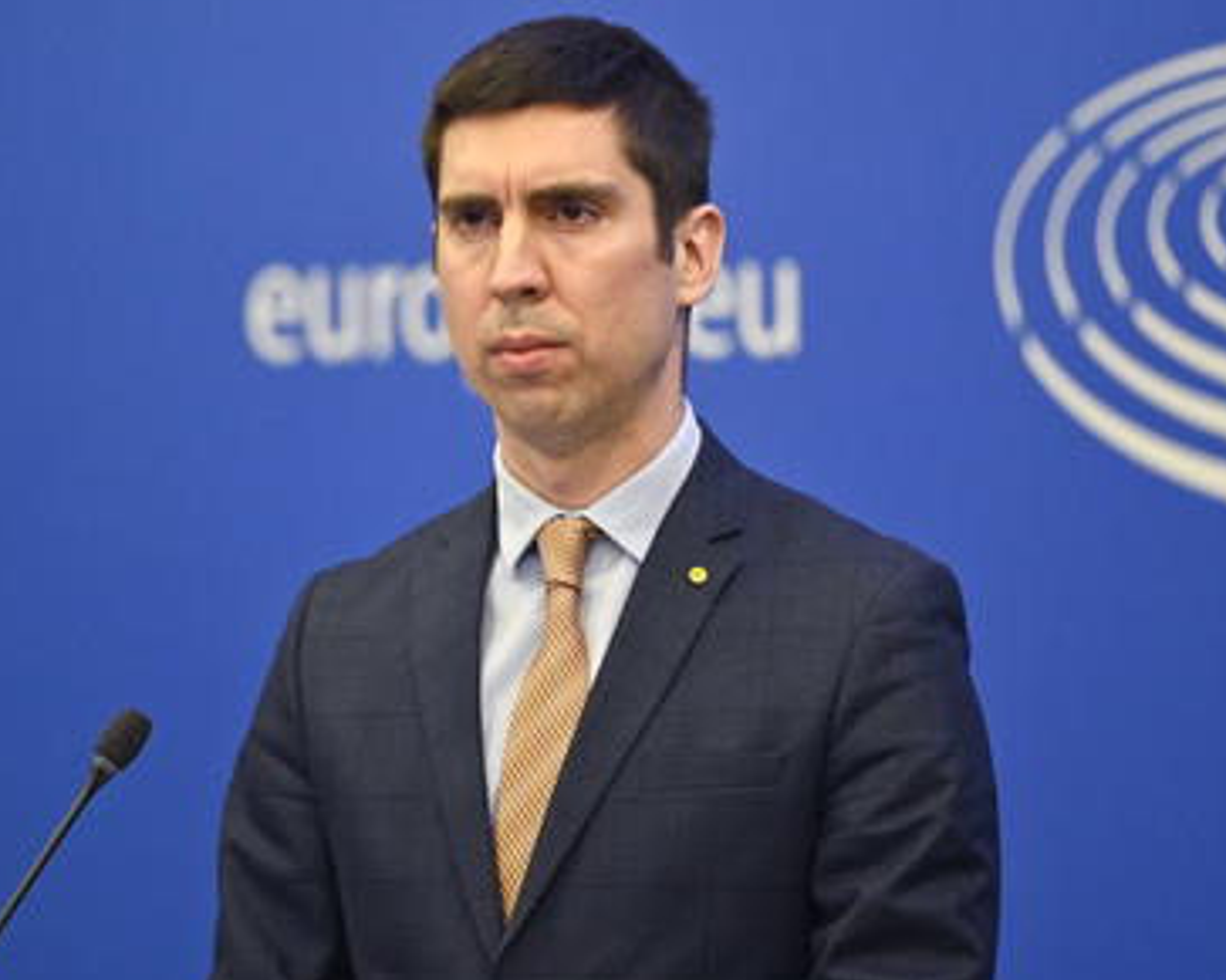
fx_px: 8450
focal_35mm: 233
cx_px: 562
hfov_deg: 8.3
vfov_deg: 6.6
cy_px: 480
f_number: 2.8
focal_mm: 200
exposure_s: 1/400
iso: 1600
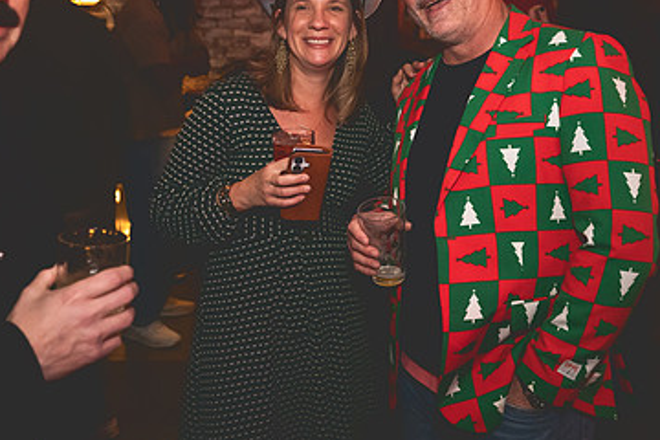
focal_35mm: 42
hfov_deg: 46.4
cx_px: 314
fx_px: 770
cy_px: 118
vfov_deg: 31.4
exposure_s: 1/125
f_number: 3.2
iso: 3200
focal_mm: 26
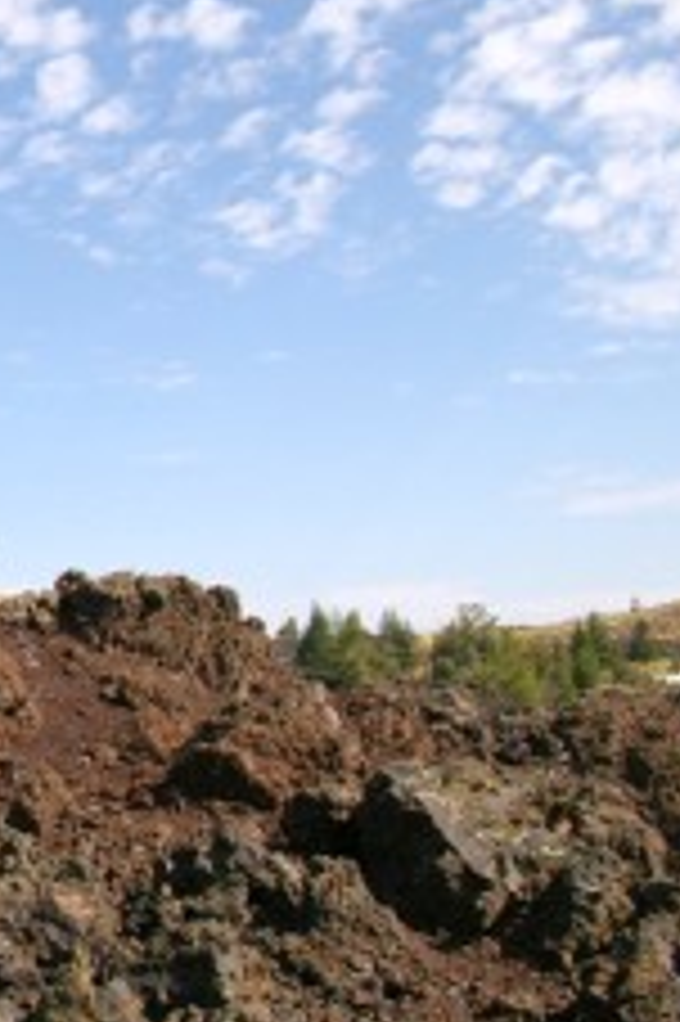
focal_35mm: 66
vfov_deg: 30.5
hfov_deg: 17.9
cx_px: -405
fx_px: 1873
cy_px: 448
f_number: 8
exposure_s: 1/500
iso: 200
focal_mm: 20
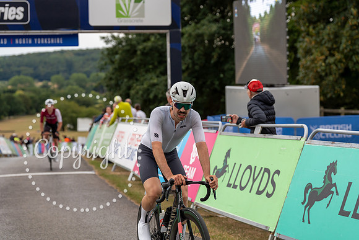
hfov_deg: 23.6
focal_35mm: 86
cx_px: 180
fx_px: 858
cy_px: 120
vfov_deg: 15.9
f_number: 3.5
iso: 640
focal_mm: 86
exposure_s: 1/1000
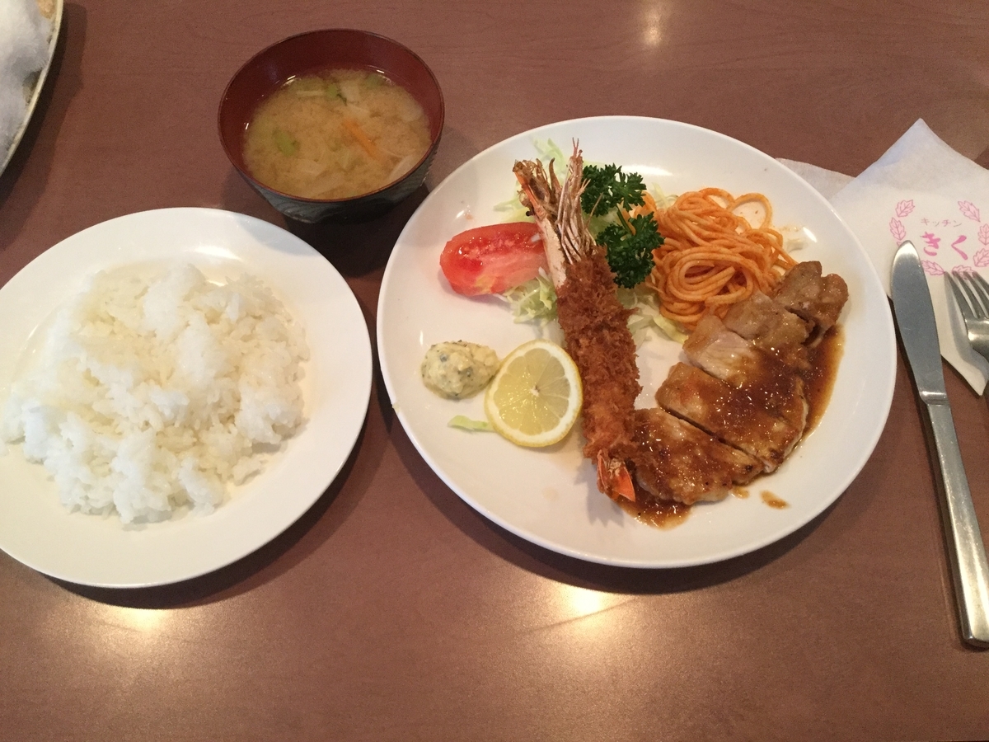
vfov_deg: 45.4
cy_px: 371
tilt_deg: -65.4
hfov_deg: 58.4
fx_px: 886
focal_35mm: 31
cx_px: 494
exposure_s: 1/33
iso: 200
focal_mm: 3.3
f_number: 2.4
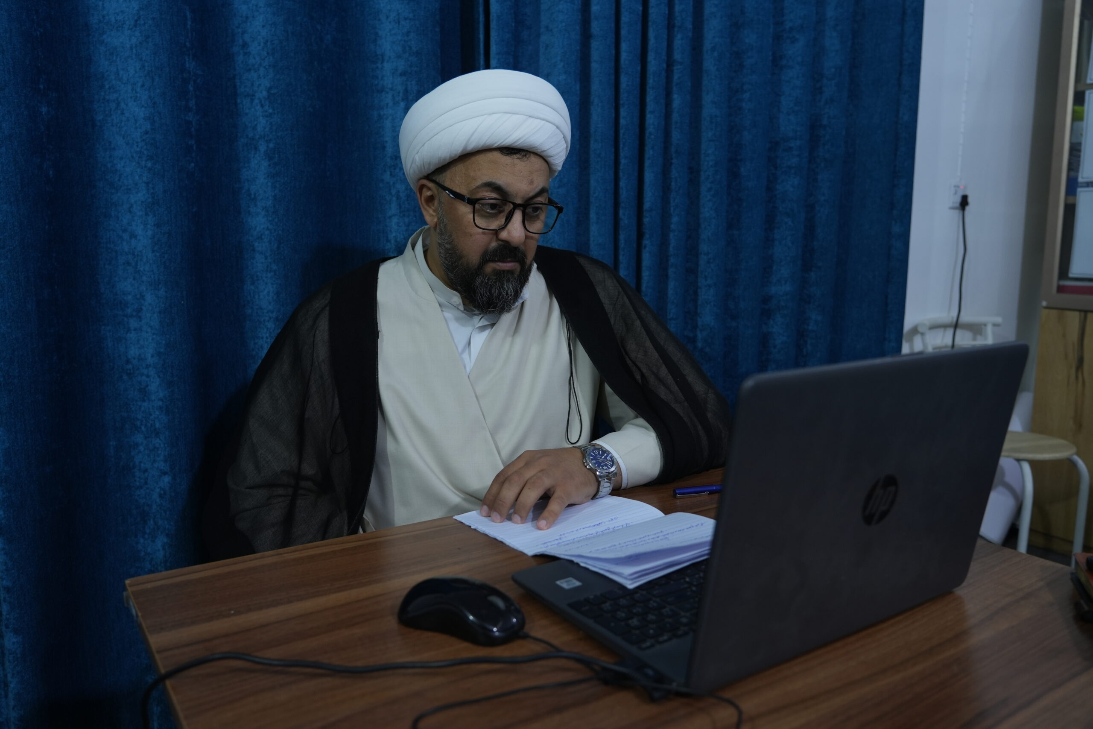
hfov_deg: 67.4
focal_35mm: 27
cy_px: 364
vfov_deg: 47.9
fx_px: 820
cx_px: 546
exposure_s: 1/100
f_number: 4
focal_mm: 27
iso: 640
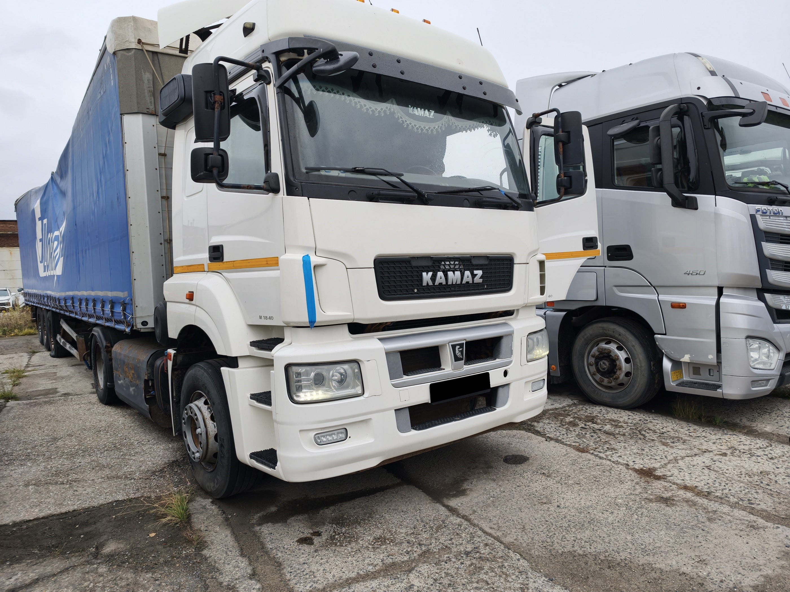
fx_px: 525
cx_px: 395
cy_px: 296
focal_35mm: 23
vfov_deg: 58.9
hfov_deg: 73.9
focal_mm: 6.62
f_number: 1.67
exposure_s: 1/882
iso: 50
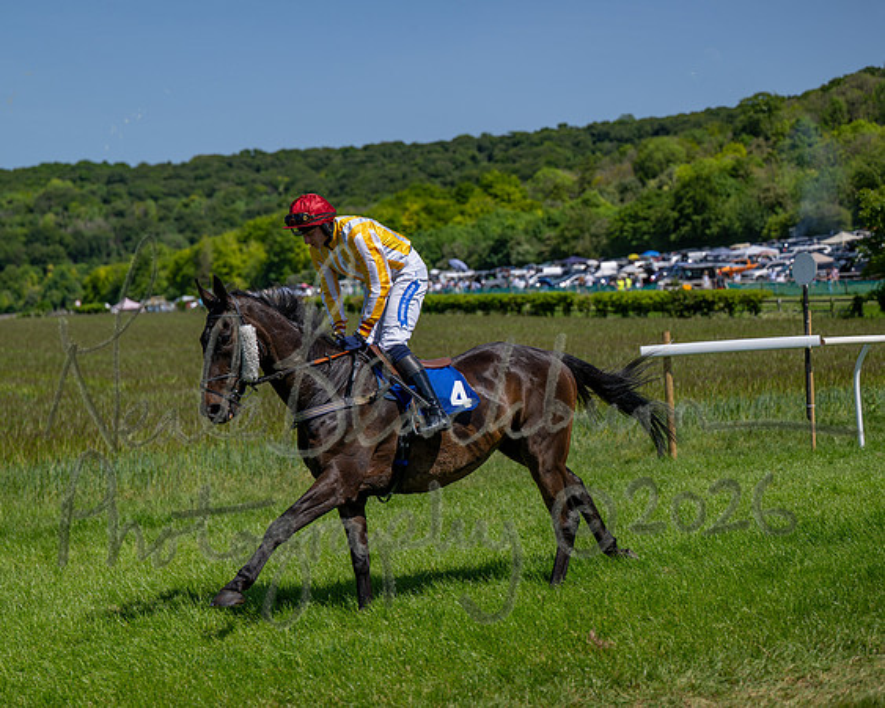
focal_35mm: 86
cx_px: 442
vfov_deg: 17.9
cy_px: 354
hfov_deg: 22.3
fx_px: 2242
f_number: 3.2
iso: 80
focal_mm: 76
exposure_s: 1/2000
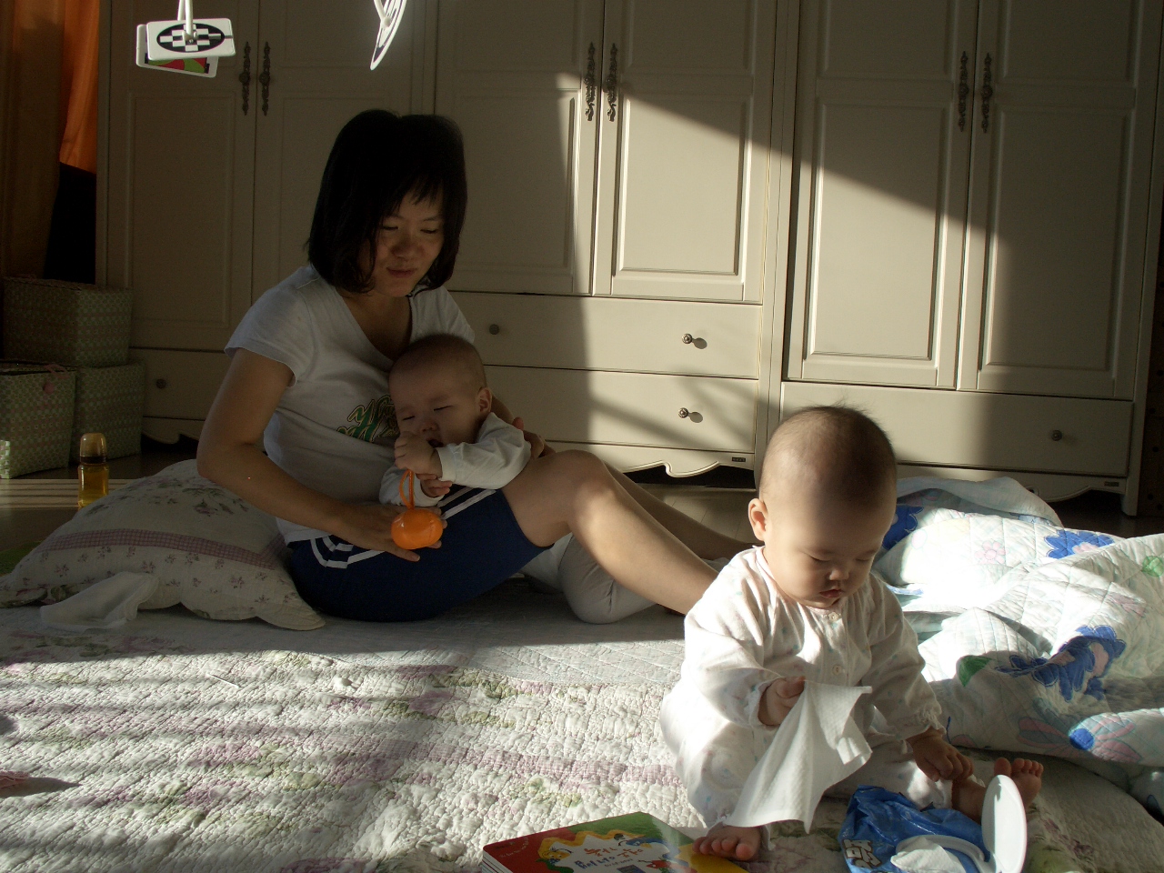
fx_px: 1211
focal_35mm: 36
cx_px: 582
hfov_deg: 51.4
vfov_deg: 39.7
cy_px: 436
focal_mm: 7.8
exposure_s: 1/400
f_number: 4.1
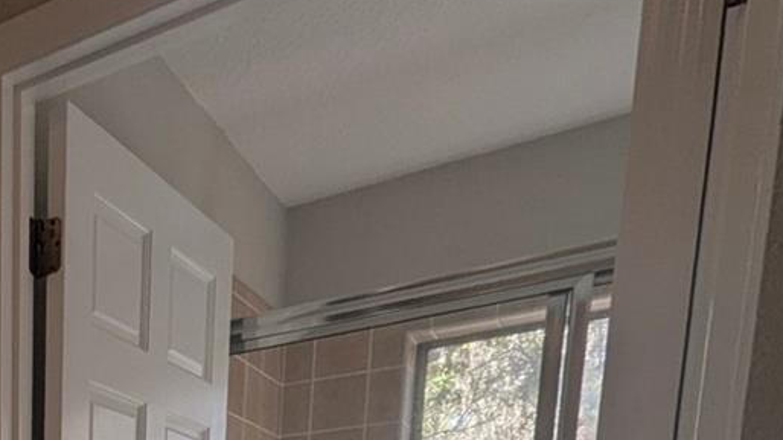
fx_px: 913
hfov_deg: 35.8
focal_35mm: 44
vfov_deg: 19.8
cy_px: 793
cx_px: -166
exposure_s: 1/120
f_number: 2.2
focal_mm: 1.95
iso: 36
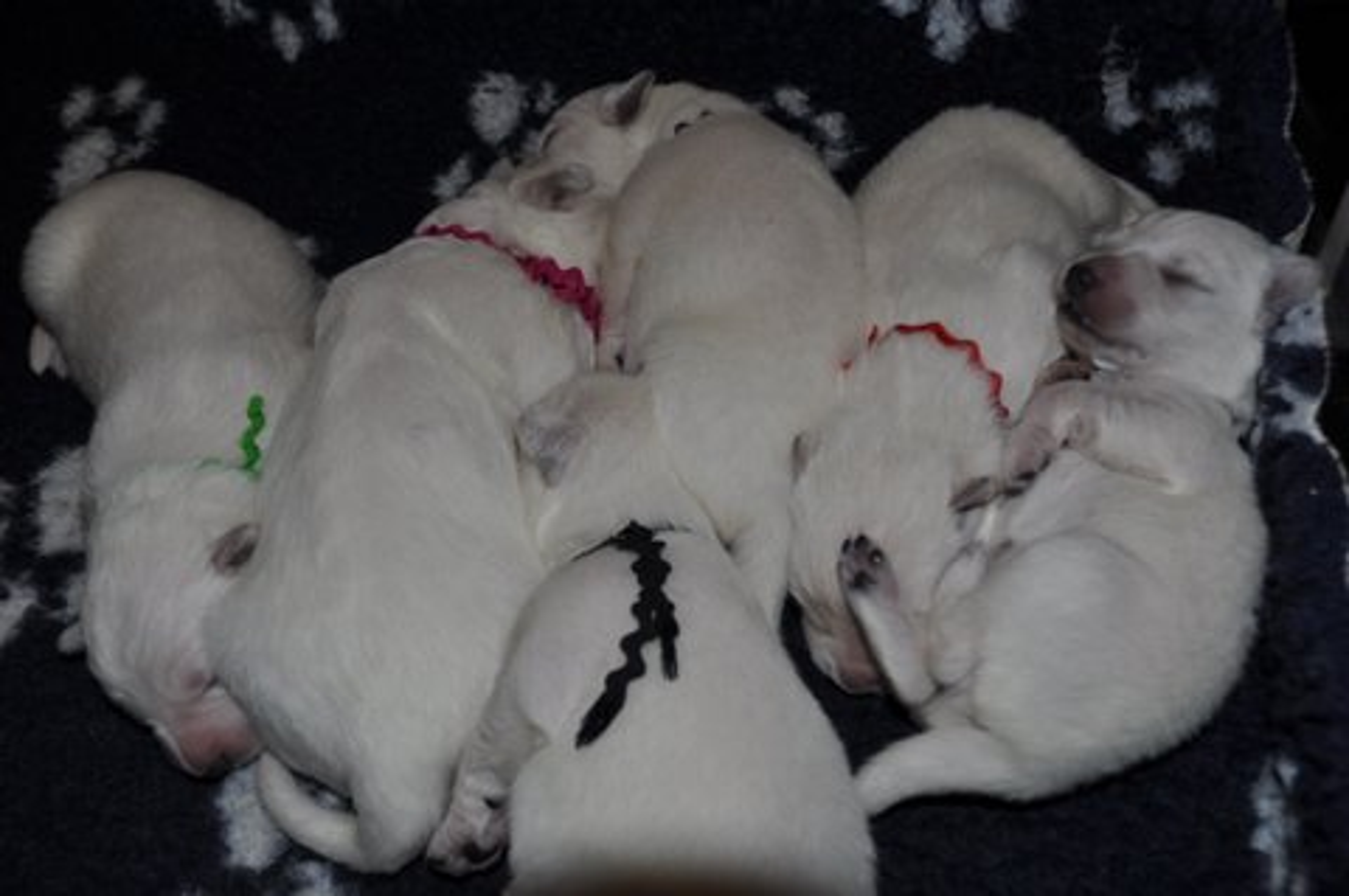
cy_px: 448
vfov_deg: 36.8
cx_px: 674
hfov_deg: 53.2
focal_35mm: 36
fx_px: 1348
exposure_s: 1/125
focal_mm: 24
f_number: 5.6
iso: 200
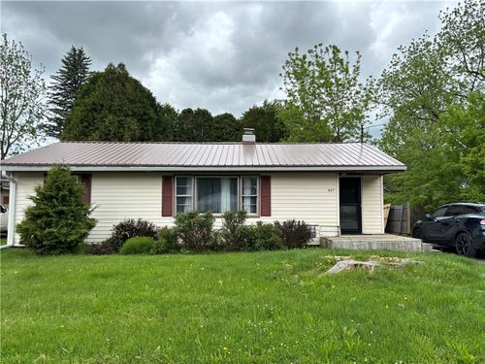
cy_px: 182
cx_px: 242
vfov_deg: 53.1
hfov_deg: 67.3
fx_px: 364
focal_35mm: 26
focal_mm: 5.96
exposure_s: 1/1721
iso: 50
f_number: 1.6
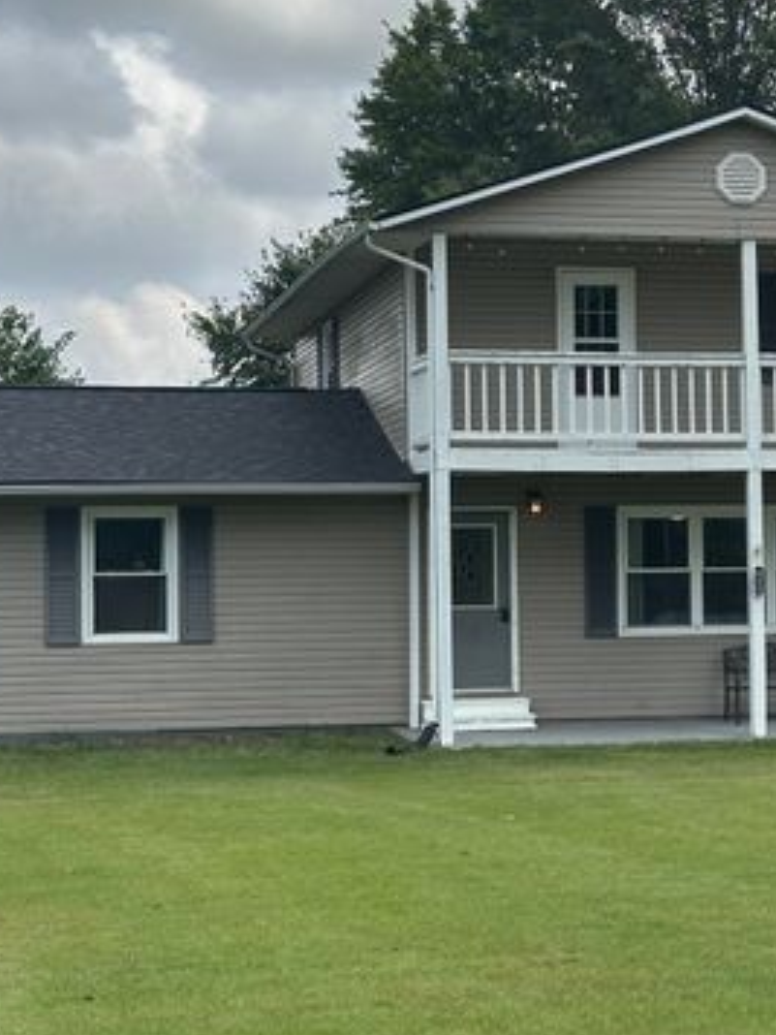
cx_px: 636
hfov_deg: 16.3
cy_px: 449
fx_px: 2690
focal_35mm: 90
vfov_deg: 21.8
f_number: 1.78
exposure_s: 1/4184
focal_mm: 6.86
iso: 64
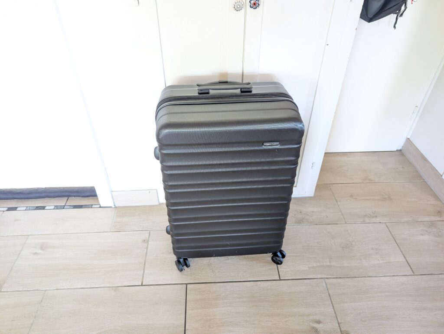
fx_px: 308
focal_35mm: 24
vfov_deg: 56.9
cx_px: 222
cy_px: 167
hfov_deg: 71.5
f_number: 1.68
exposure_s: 1/40
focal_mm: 6.9
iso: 883
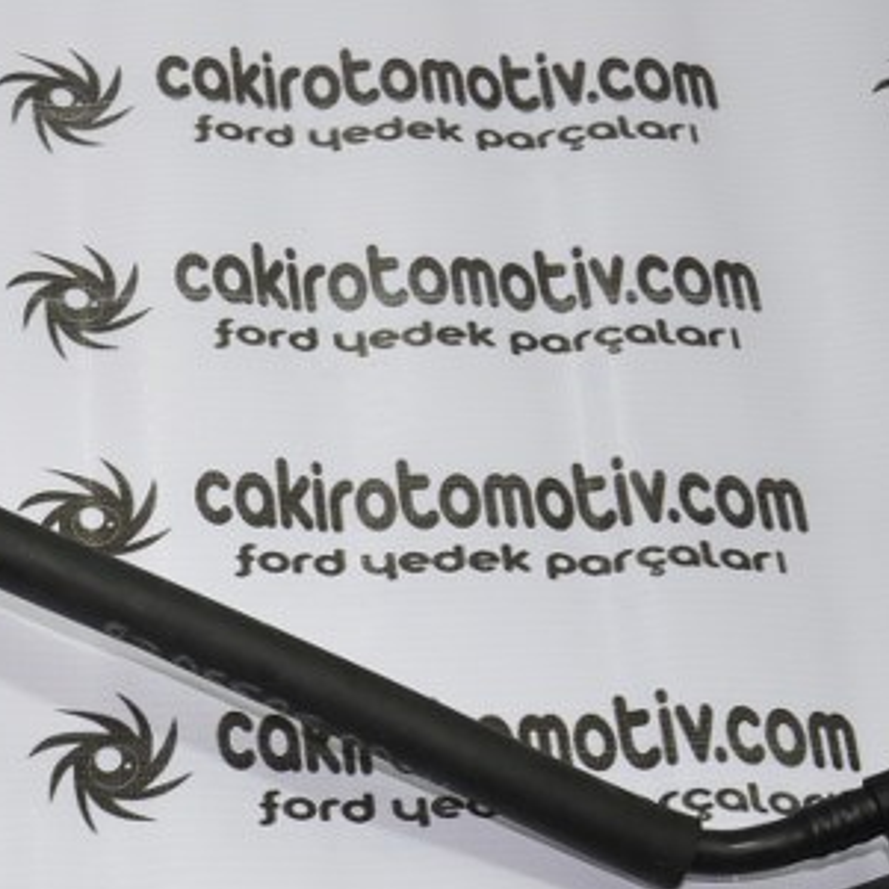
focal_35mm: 99
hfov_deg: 17.0
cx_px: -83
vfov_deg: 17.5
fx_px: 2877
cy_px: 662
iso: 200
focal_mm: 26
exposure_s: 1/40
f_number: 4.5
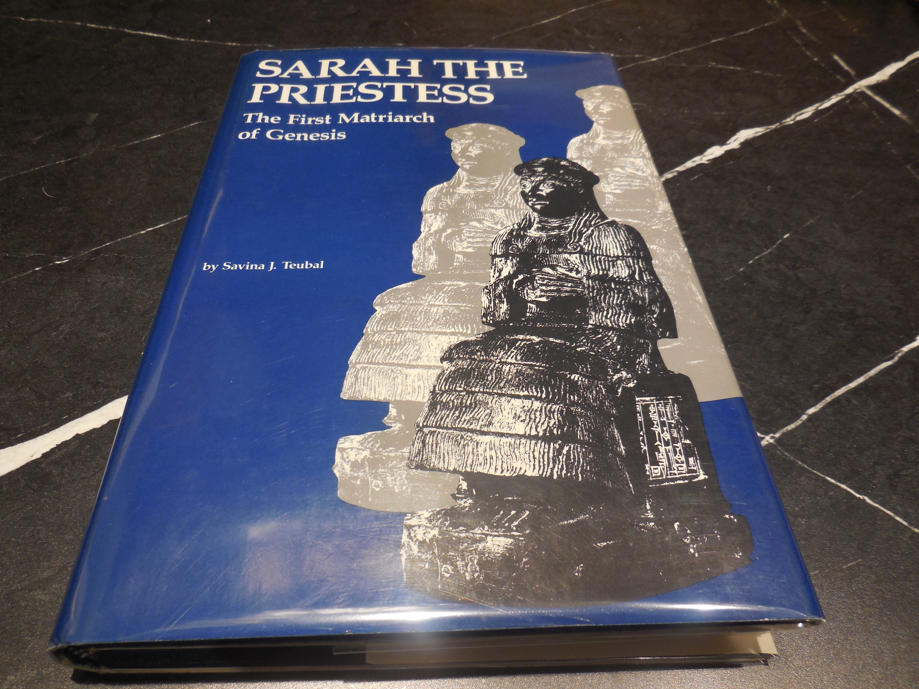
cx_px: 460
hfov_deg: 69.4
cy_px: 344
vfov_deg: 54.9
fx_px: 664
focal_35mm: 25
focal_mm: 4.5
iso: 140
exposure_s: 1/30
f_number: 3.1
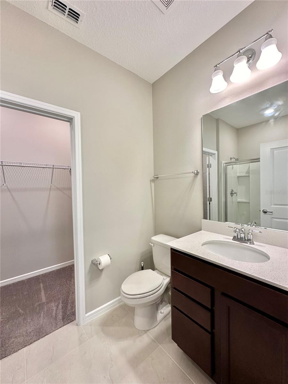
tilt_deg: -0.8
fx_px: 155
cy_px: 192
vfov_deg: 102.1
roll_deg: +0.5
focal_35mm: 14
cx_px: 144
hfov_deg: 85.7
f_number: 2.2
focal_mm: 2.22
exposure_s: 1/120
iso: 200
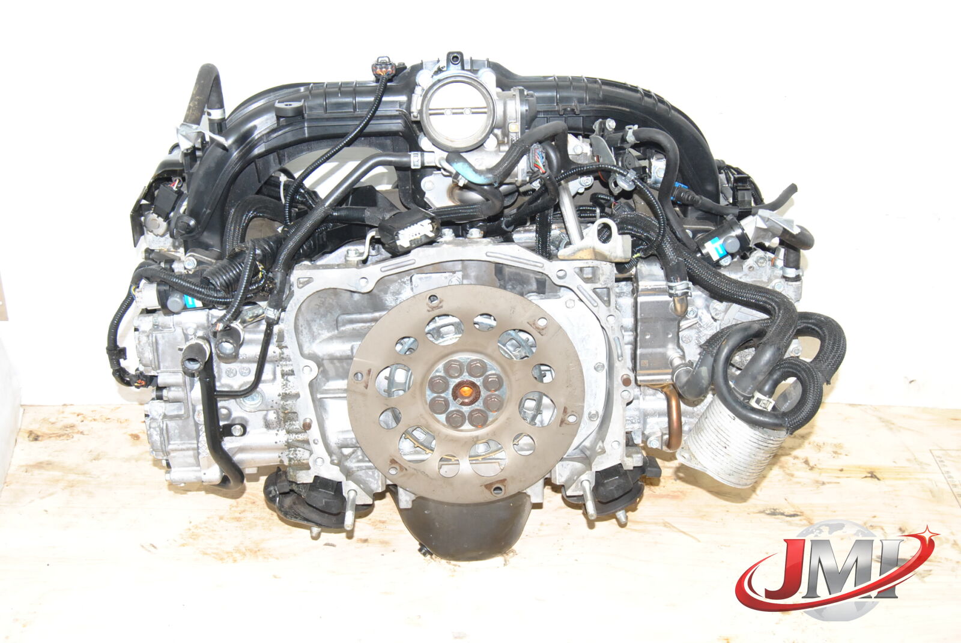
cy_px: 322
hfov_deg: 41.1
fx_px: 1283
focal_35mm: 48
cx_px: 480
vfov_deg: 28.2
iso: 800
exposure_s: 1/200
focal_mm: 32
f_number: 8
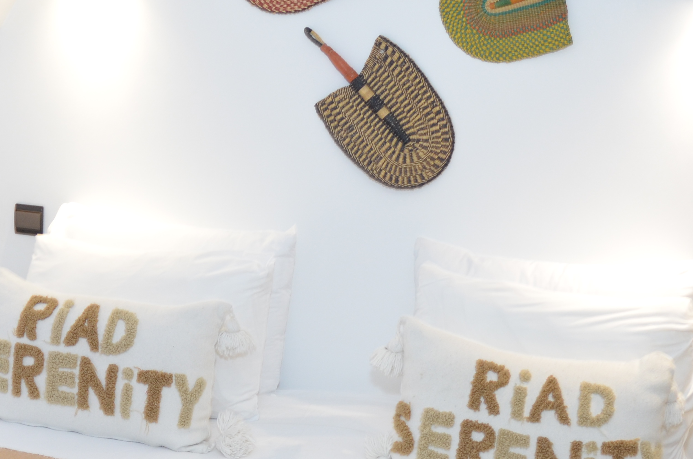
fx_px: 1268
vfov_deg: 19.7
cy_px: 488
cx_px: 204
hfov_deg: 30.2
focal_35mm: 66
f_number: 5
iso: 500
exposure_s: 1/50
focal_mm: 18
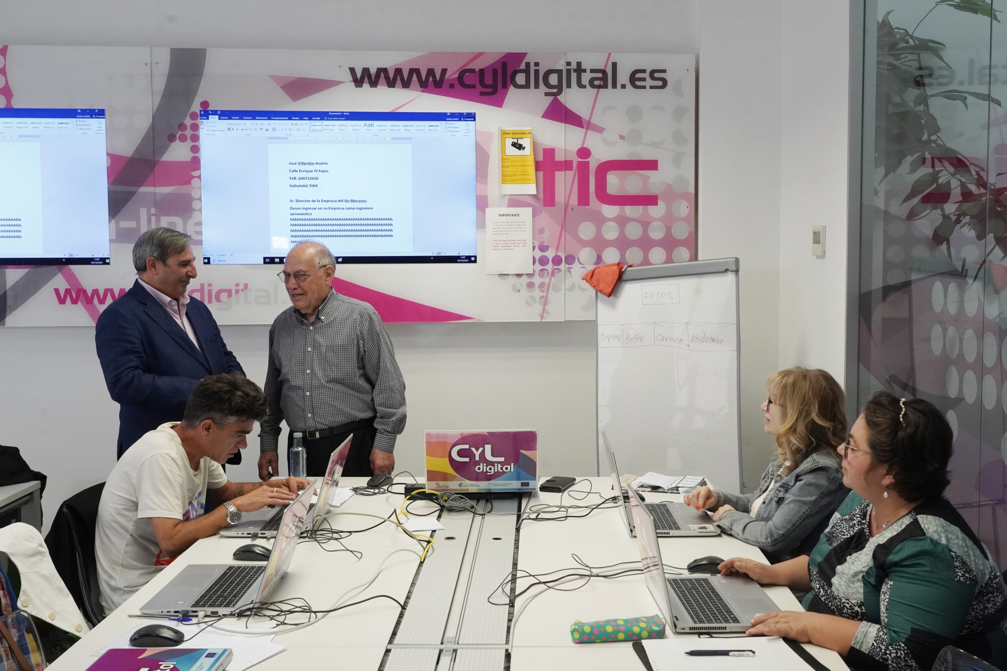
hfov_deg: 50.7
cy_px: 336
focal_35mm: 38
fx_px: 1063
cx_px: 504
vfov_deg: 35.1
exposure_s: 1/160
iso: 5000
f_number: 10
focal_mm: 38
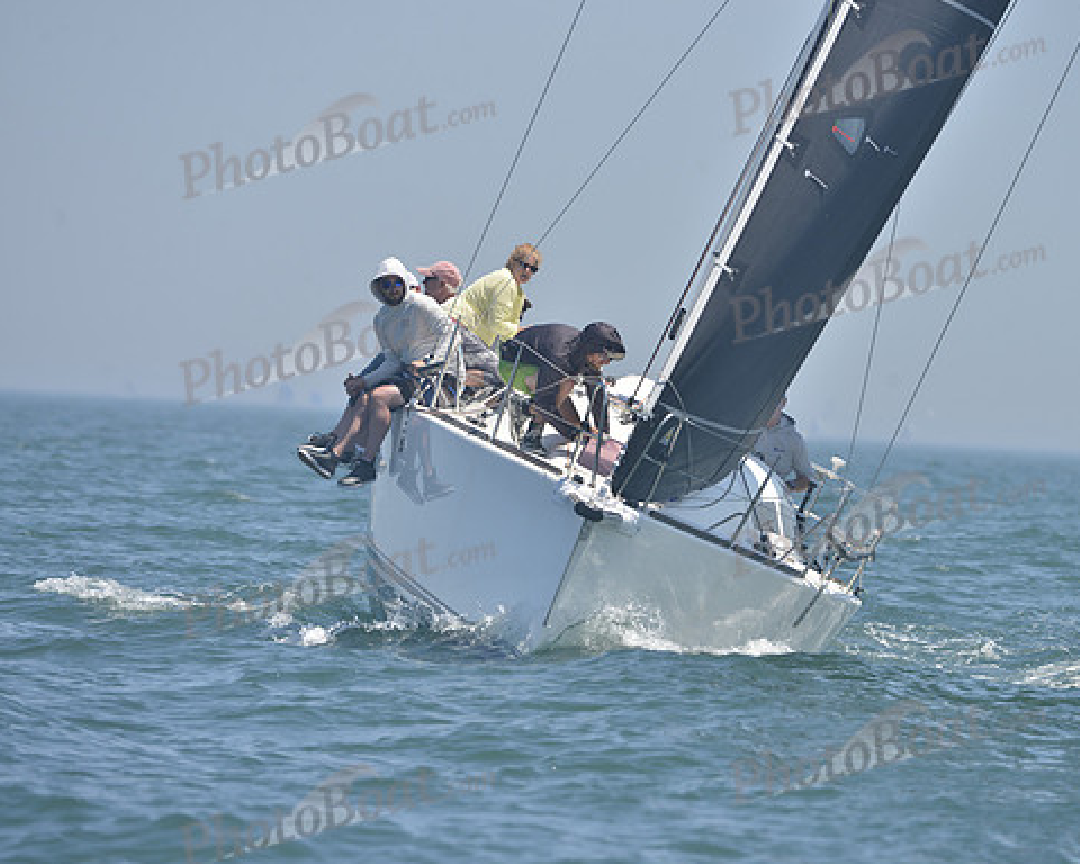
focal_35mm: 340
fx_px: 10868
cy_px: 433
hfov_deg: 5.7
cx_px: 614
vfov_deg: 4.6
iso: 280
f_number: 7.1
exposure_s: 1/1000
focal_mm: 300
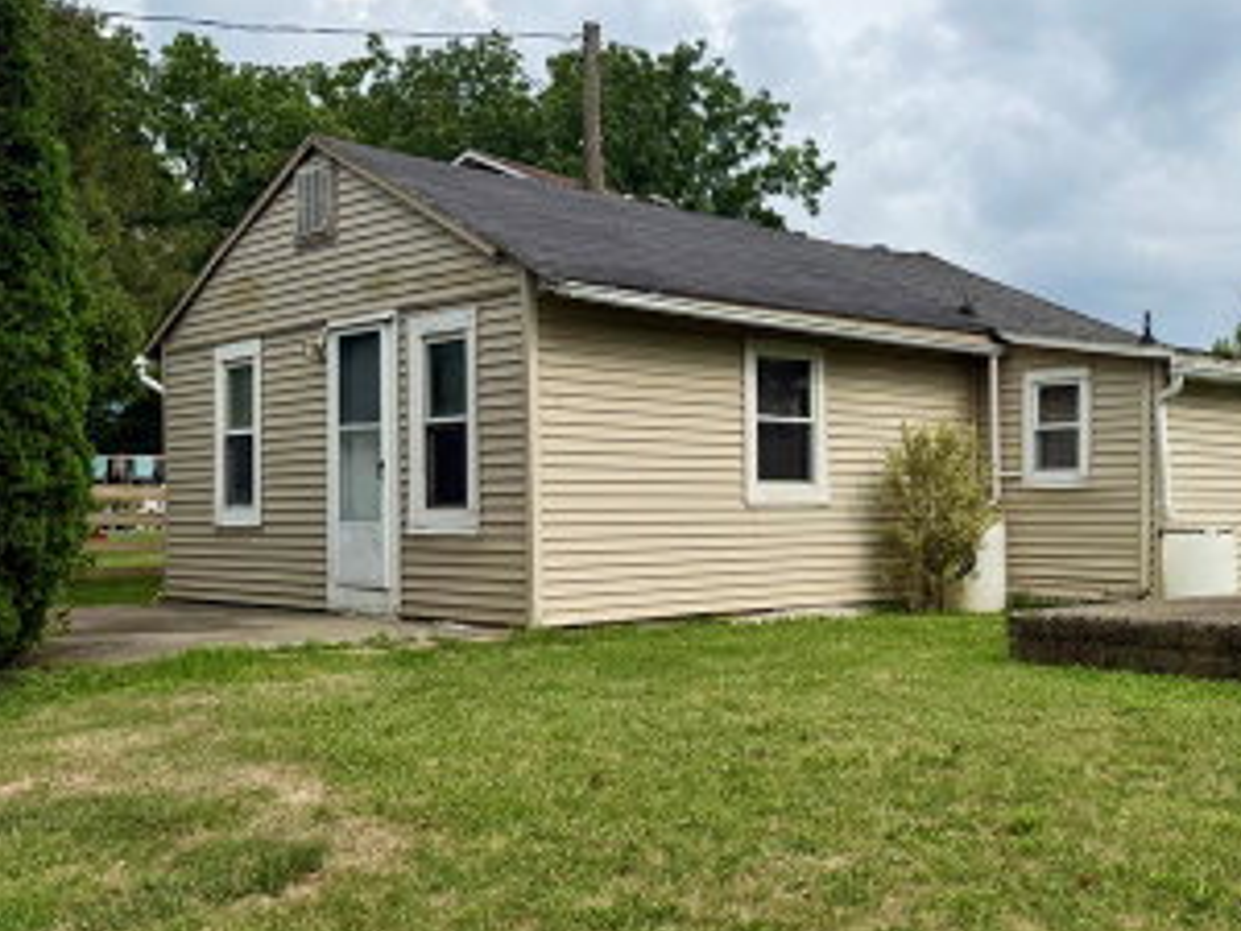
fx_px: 1470
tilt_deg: -0.6
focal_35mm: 41
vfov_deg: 35.1
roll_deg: +0.3
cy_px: 509
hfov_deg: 43.9
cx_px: 968
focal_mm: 6.76
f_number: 1.78
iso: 80
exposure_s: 1/3425
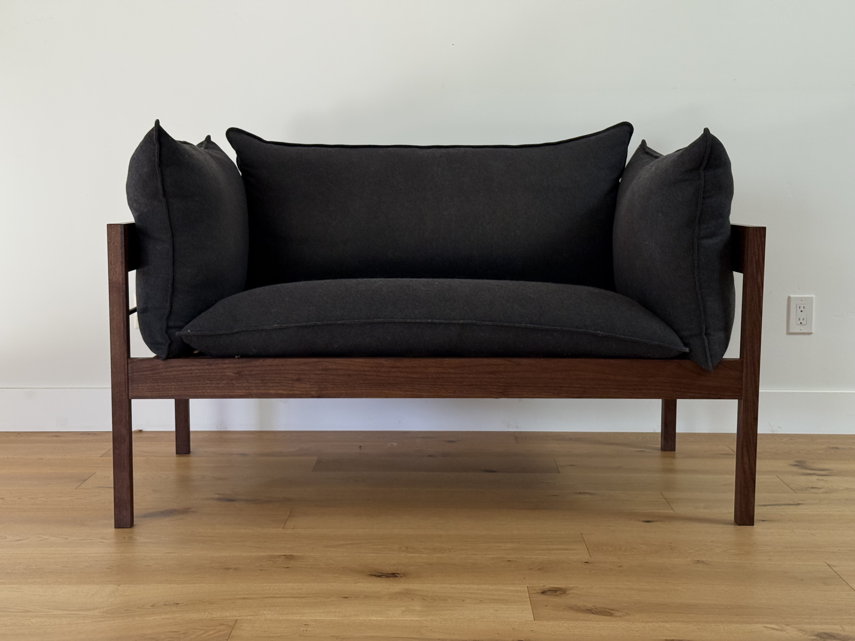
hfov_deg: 39.7
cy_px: 320
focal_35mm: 48
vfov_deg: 30.3
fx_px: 1186
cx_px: 428
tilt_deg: -6.3
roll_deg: -0.7
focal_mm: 6.76
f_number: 1.78
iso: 200
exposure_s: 1/151
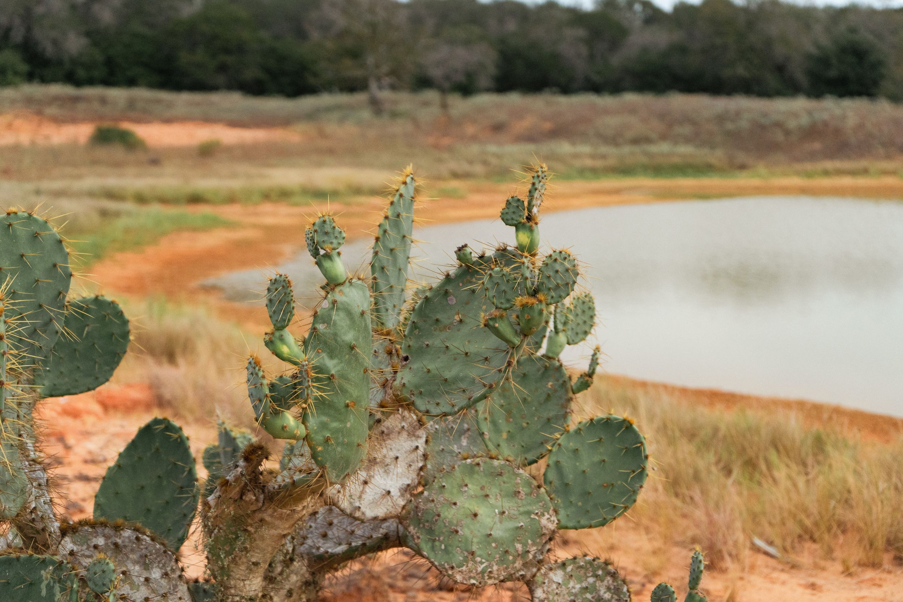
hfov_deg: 34.5
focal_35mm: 58
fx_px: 1455
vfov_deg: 23.4
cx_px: 452
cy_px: 301
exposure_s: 1/4000
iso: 3200
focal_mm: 58
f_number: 5
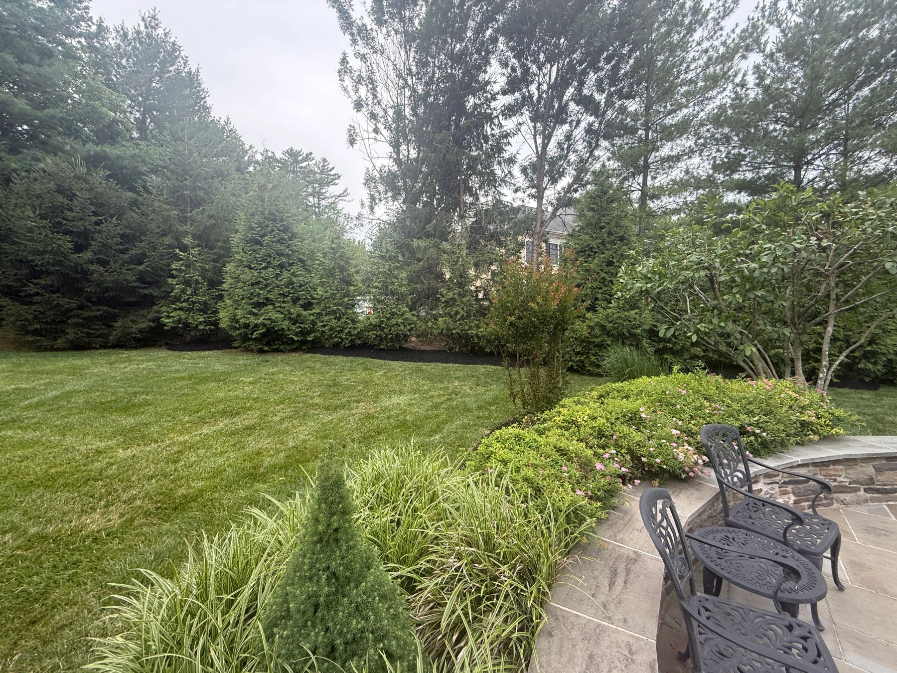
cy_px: 336
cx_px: 448
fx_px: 363
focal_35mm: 14
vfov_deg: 85.7
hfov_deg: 102.1
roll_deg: +0.7
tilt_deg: -3.3
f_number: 2.2
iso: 64
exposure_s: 1/297
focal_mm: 2.22
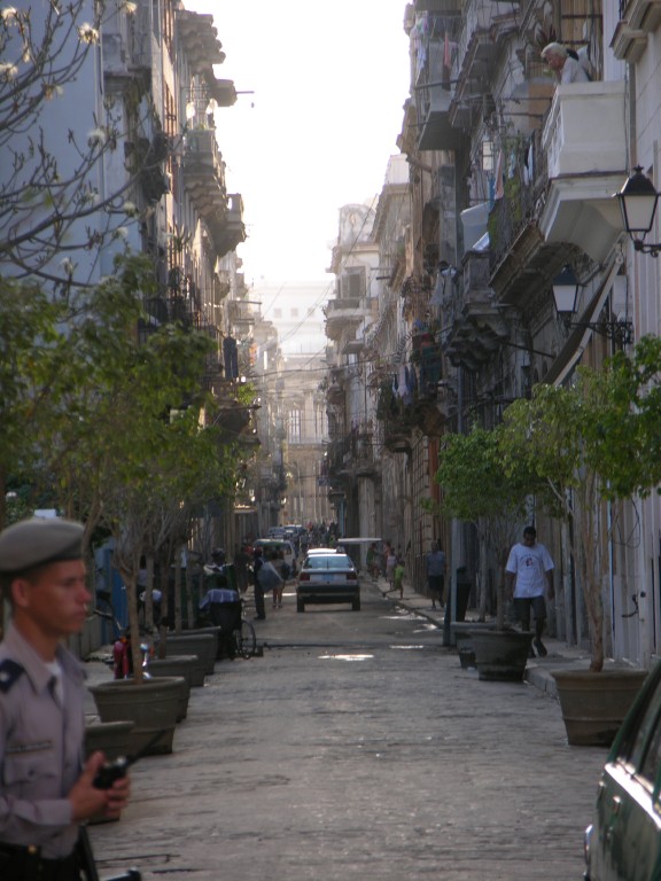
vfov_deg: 8.2
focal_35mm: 240
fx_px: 6110
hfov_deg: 6.2
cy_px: 440
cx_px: 330
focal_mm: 61.5
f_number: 4.2
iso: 50
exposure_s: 1/103
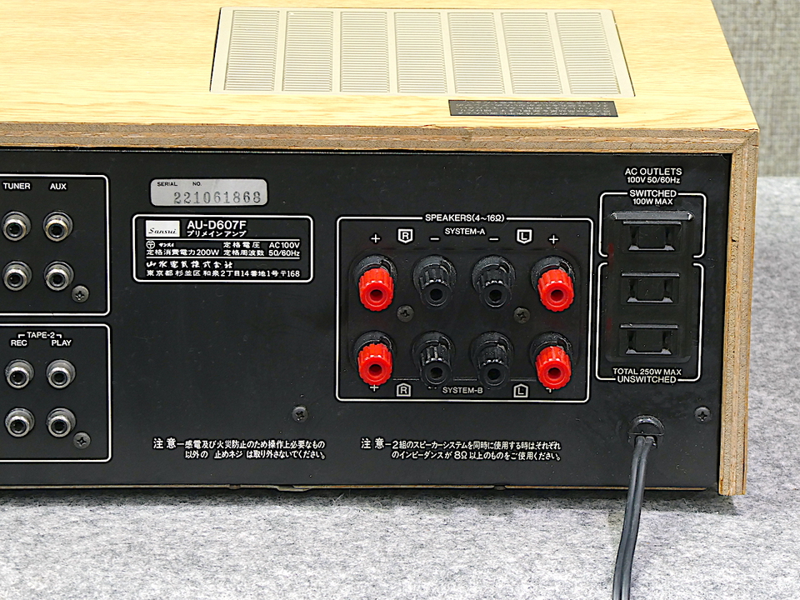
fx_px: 3698
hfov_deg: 12.3
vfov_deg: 9.3
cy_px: 300
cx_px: 400
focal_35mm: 160
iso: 200
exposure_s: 1/2
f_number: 5.5
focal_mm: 28.7
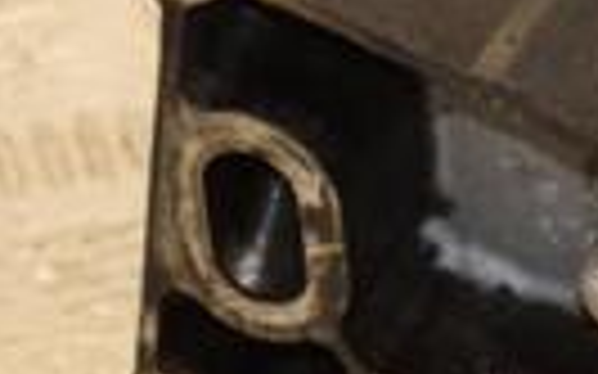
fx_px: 6989
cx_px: 827
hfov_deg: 4.9
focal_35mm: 429
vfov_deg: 3.1
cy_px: 279
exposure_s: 1/200
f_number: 6.3
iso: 800
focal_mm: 62
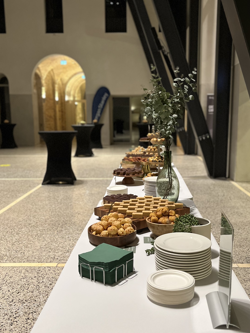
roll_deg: +0.1
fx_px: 347
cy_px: 172
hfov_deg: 39.6
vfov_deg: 51.3
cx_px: 133
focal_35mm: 36
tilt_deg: -9.6
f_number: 1.6
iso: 400
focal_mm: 5.1
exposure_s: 1/60
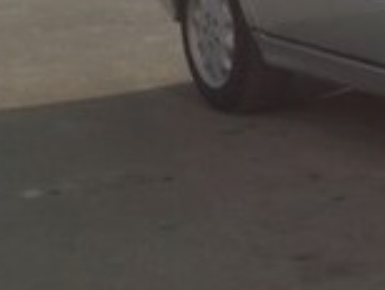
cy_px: -44
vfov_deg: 12.1
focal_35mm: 120
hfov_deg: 15.1
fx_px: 1337
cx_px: 590
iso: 40
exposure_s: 1/1244
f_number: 1.9
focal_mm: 3.7
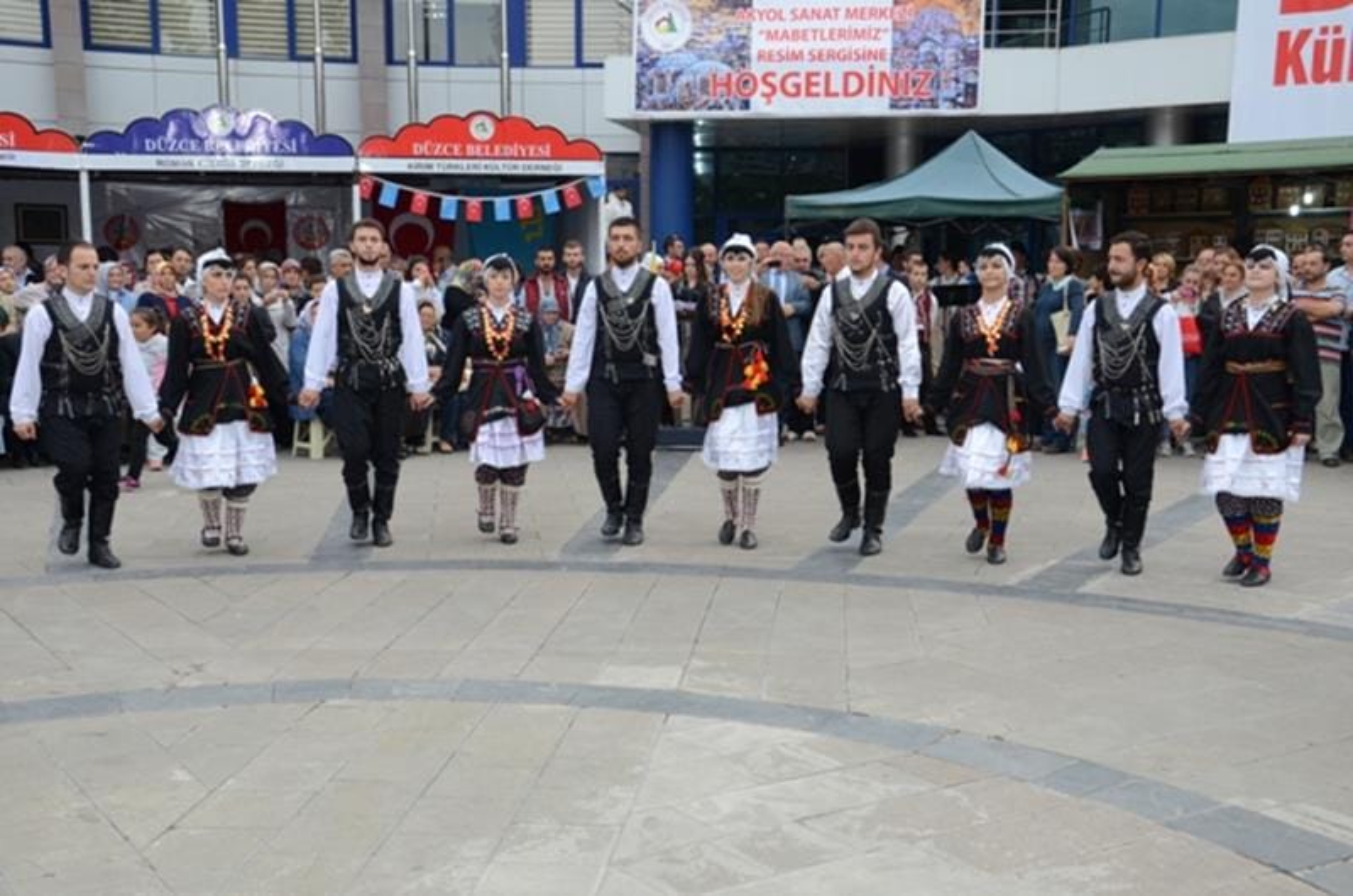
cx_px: 676
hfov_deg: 43.7
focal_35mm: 45
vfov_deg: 29.7
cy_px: 448
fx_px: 1688
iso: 1000
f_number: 5.6
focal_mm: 30
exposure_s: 1/160
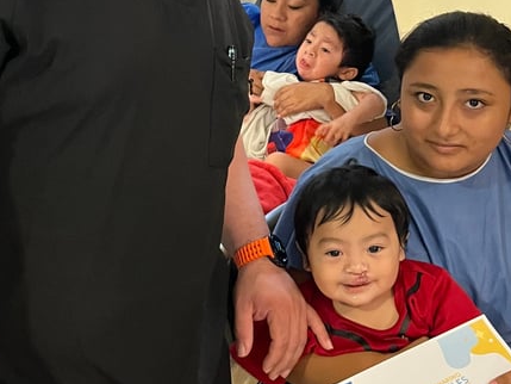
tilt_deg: -13.1
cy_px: 71
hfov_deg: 31.2
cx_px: 286
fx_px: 915
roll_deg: +5.6
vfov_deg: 23.3
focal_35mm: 62
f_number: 1.6
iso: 500
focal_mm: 5.1
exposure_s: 1/40
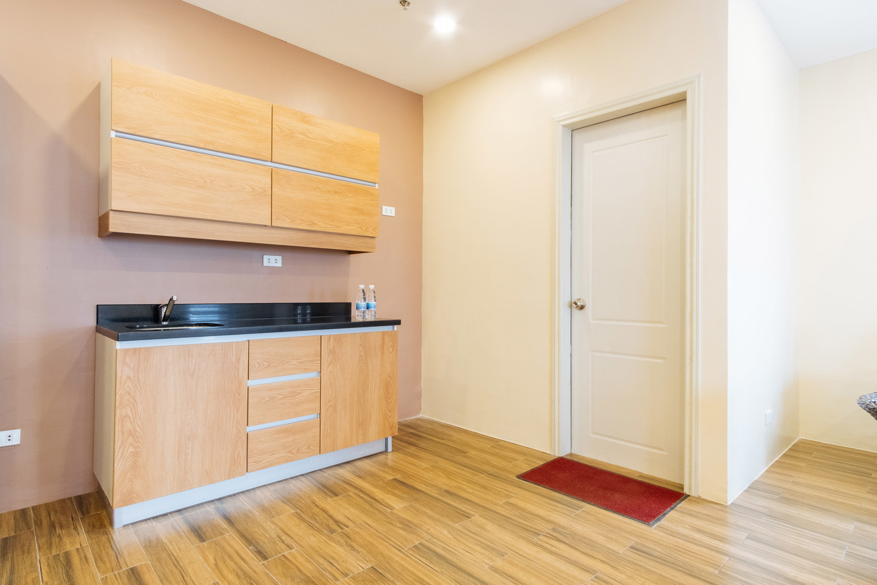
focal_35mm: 18
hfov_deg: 90.0
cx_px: 438
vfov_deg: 67.4
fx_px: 438
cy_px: 292
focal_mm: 12
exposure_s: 1/3
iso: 1000
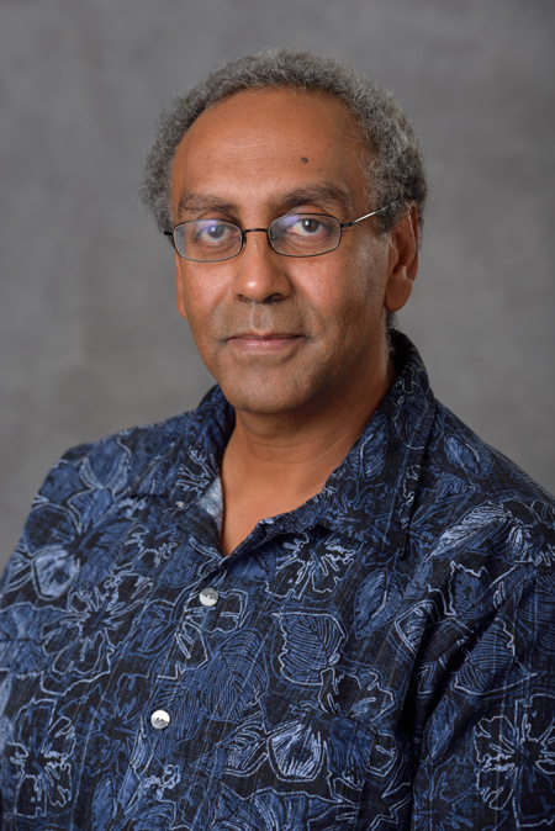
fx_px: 2818
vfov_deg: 16.8
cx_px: 278
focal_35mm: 122
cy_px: 416
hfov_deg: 11.2
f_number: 6.3
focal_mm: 122
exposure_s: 1/160
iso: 100
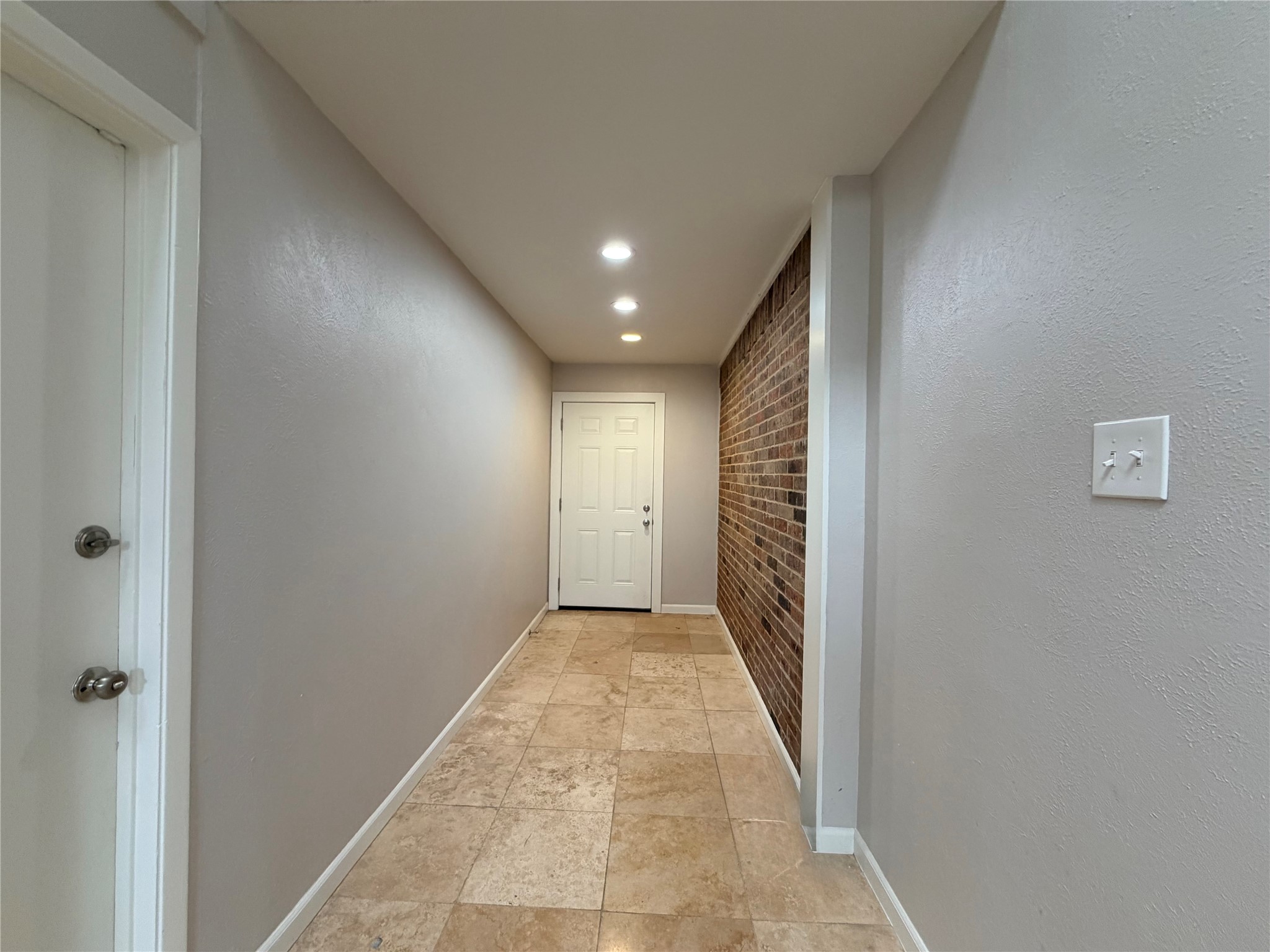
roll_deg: -1.7
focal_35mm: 14
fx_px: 514
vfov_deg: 85.7
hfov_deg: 102.1
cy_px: 476
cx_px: 635
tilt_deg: +0.7
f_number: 2.2
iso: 320
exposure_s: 1/120
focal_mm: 2.22
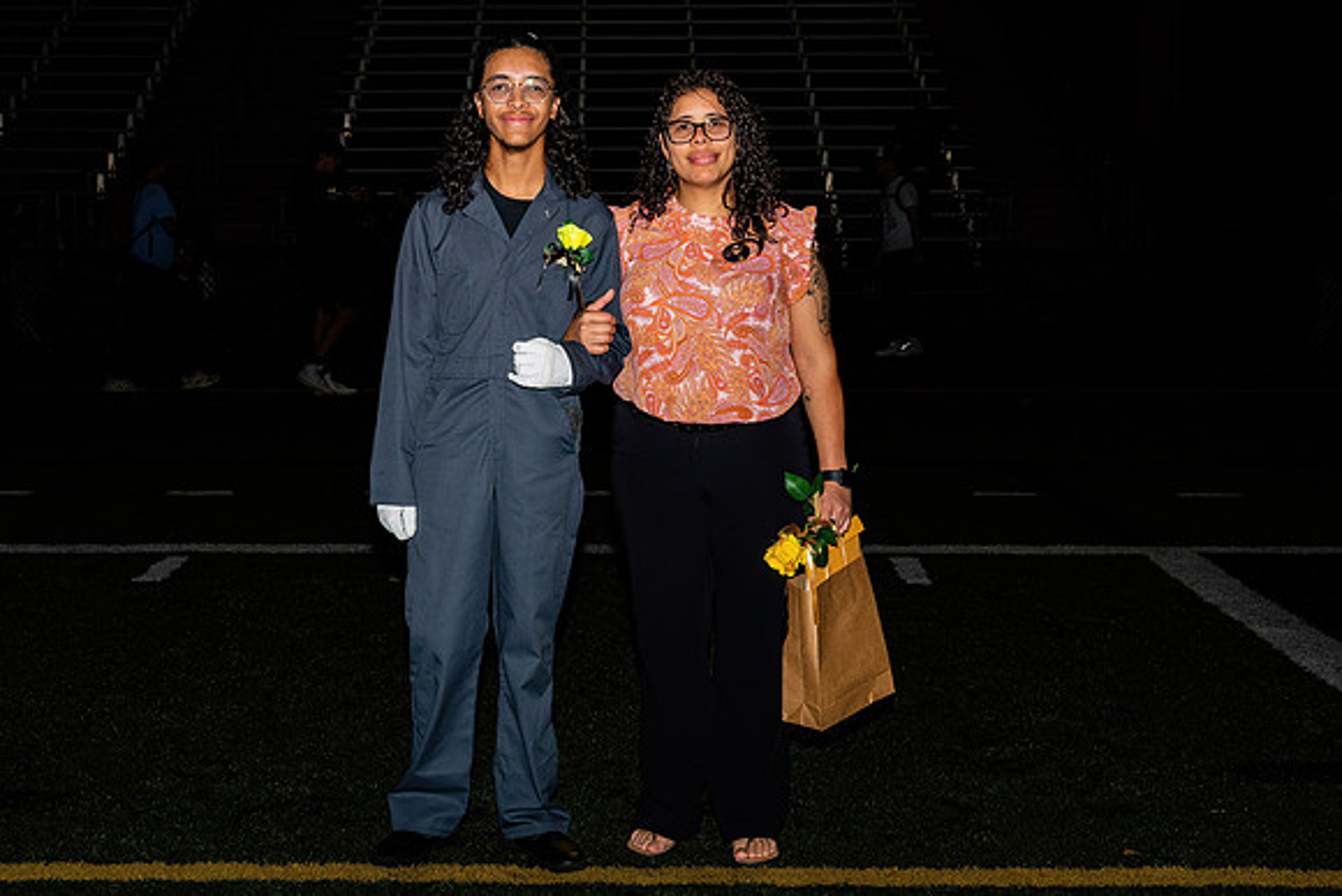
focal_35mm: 63
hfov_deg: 32.0
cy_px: 450
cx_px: 571
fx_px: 2332
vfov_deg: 21.7
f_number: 5
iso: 320
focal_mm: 36
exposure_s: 1/200
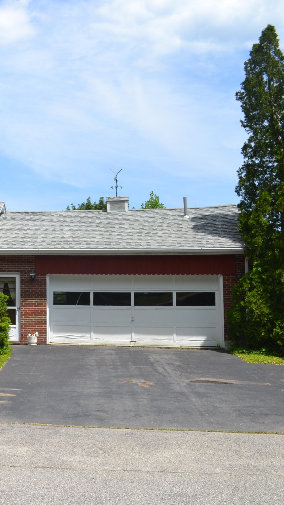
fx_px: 642
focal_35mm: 48
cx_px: -90
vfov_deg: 42.9
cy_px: 256
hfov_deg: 22.2
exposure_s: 1/250
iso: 100
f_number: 8
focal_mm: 20
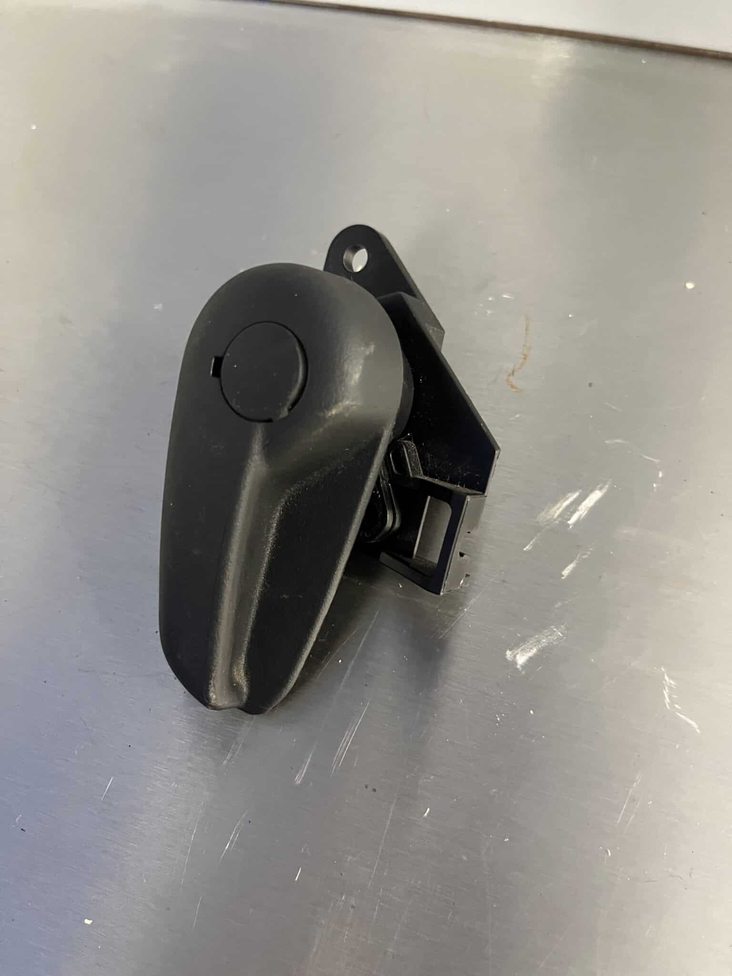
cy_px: 488
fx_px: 733
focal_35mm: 26
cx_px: 366
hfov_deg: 53.1
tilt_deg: -60.8
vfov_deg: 67.3
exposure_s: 1/33
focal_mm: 5.1
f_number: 1.6
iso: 500
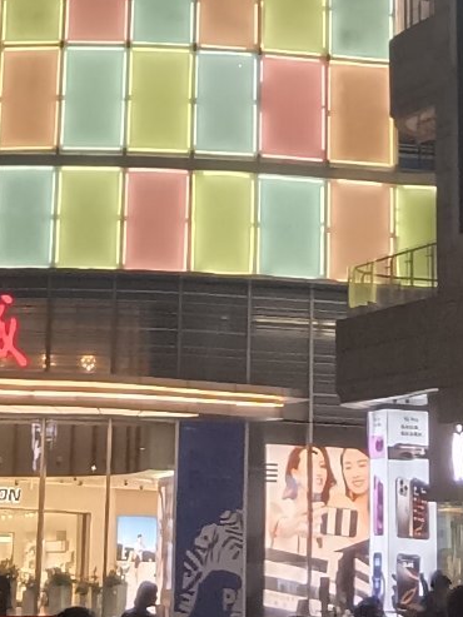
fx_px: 2567
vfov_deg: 12.8
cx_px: 156
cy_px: -386
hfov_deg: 10.3
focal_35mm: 144
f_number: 1.8
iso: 1089
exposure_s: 1/50
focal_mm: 3.96
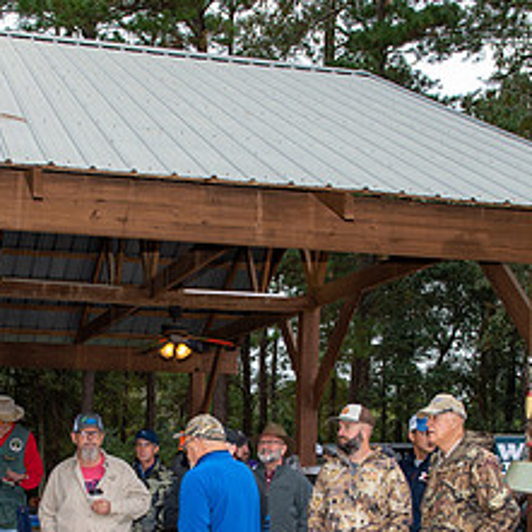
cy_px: 460
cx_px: 190
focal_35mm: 69
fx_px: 1200
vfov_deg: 24.4
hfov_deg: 24.9
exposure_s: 1/100
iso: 400
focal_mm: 31
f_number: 5
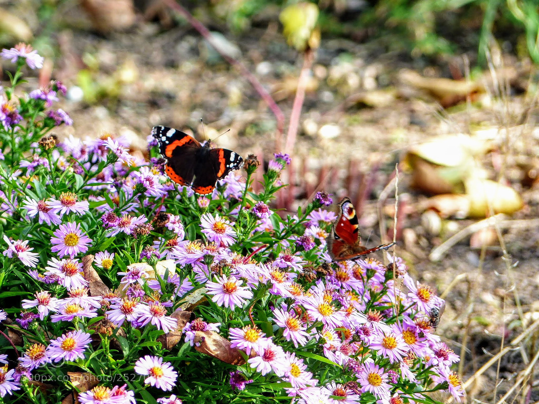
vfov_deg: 2.6
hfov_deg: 3.4
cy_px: 202
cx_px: 270
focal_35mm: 580
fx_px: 9031
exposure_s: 1/100
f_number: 4
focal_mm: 104.4
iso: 100
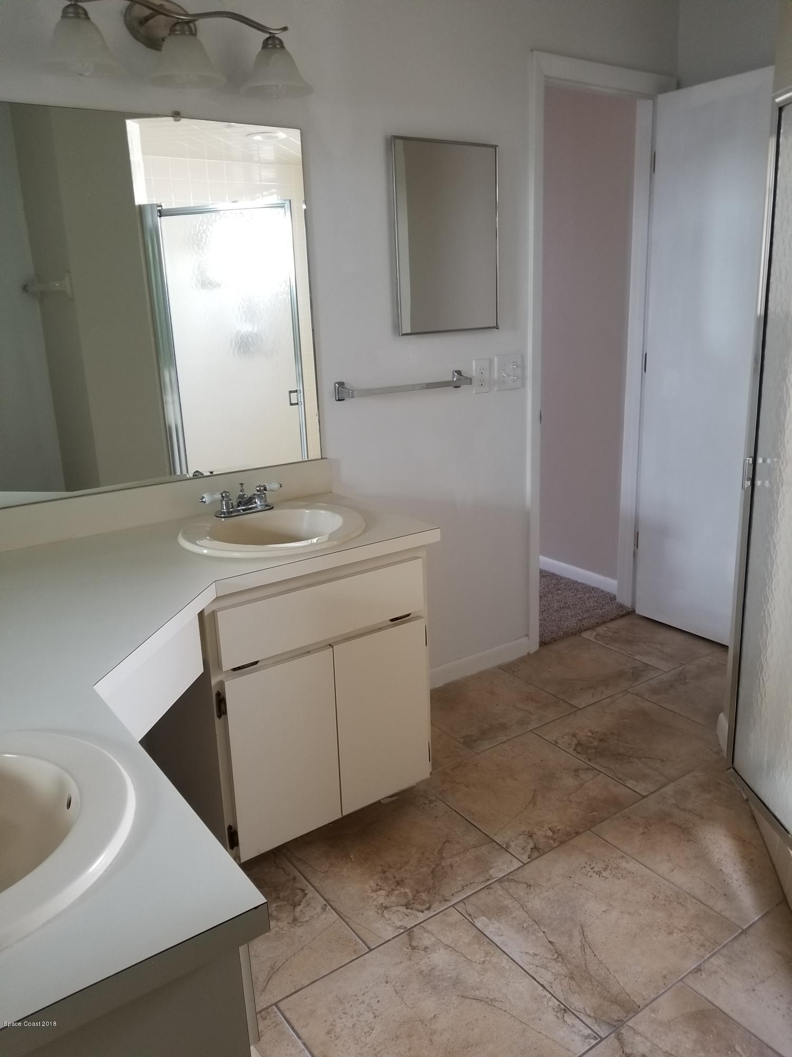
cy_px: 528
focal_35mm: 26
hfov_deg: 53.1
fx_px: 793
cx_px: 396
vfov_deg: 67.3
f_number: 1.7
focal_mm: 4.25
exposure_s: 1/30
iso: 200
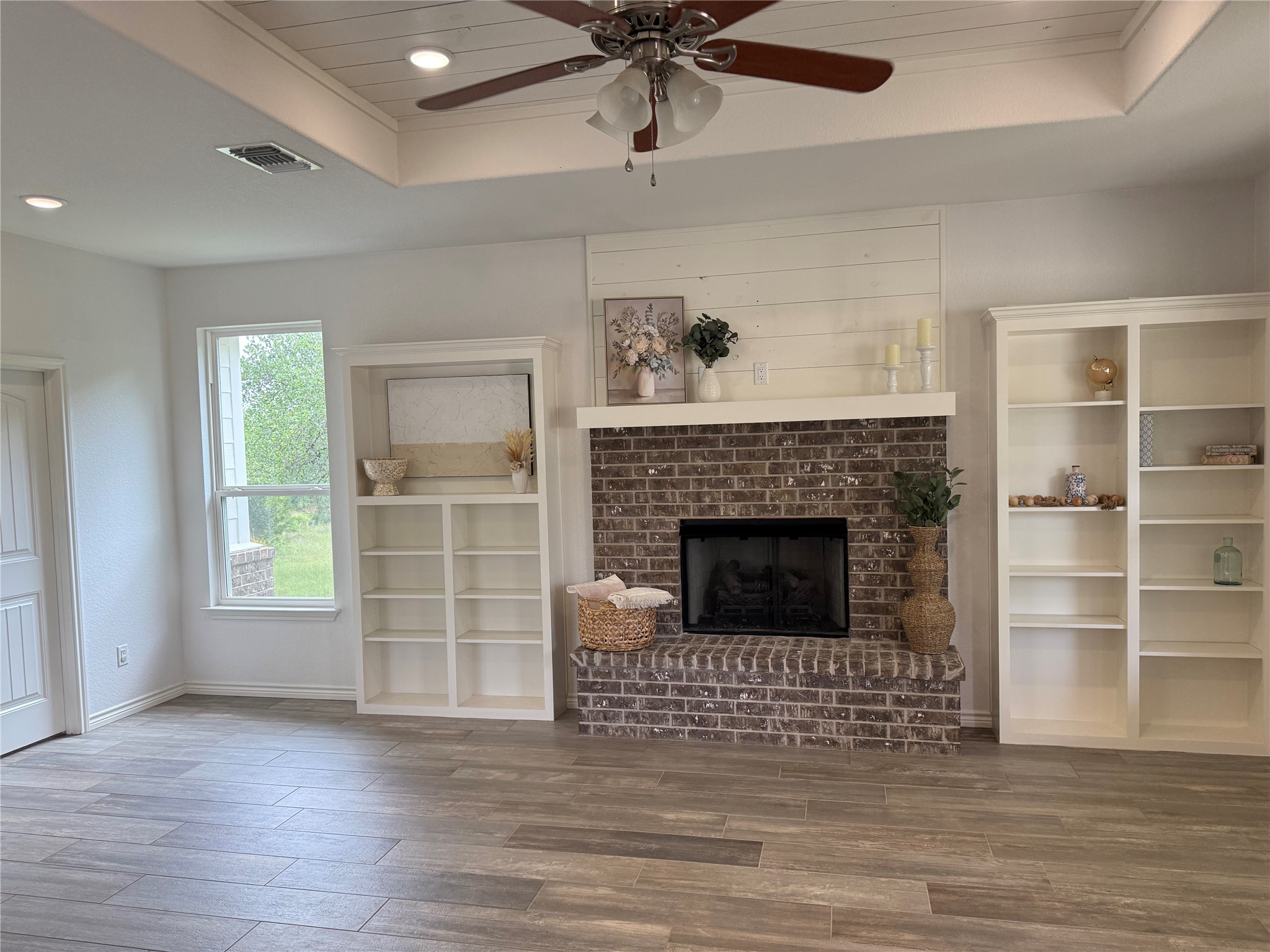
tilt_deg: -3.3
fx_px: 881
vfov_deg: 56.8
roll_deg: +1.7
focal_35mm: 24
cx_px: 635
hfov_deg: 71.6
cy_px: 476
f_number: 1.78
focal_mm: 6.76
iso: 125
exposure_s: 1/201
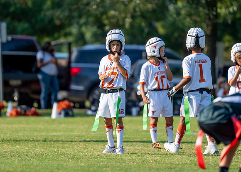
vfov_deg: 4.8
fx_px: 2048
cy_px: 70
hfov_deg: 6.7
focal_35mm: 299
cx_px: 118
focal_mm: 200
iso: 250
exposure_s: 1/2500
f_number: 2.8
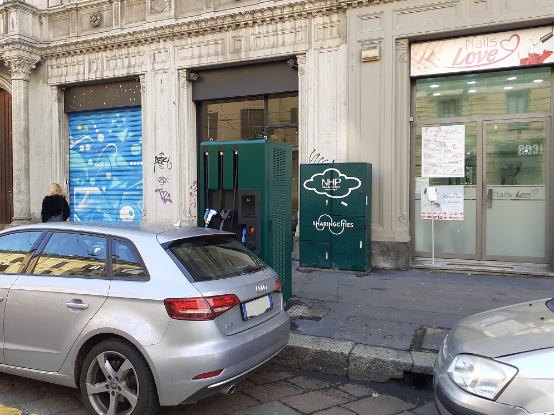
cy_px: 202
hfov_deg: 63.4
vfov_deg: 49.7
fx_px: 448
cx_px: 273
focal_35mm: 28
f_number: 1.9
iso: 40
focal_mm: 3.6
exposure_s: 1/147
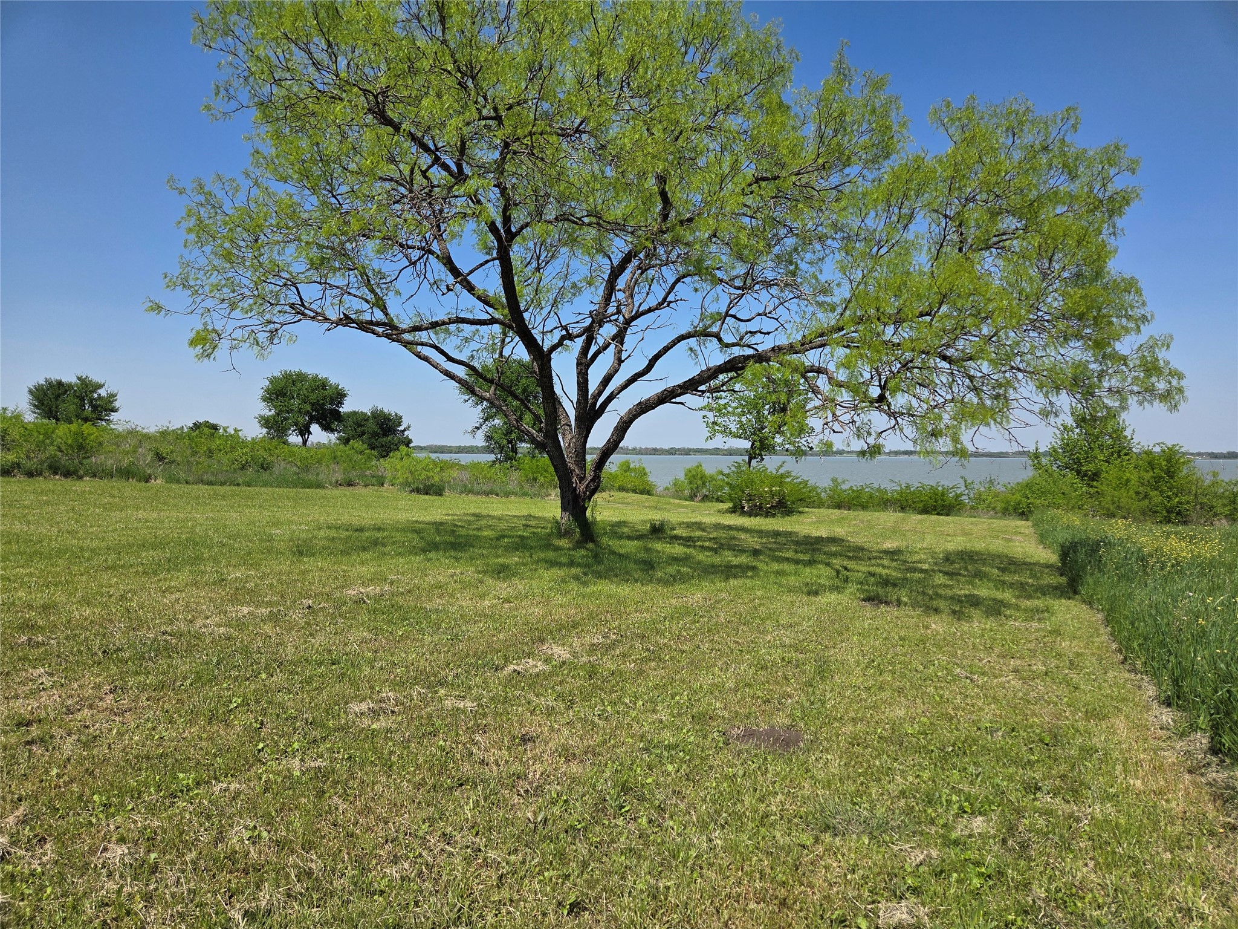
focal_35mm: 23
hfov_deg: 73.9
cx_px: 619
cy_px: 464
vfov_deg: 58.9
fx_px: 823
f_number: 1.8
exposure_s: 1/7599
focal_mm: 5.4
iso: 80
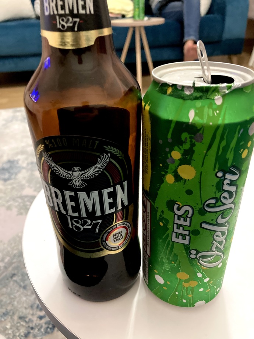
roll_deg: +3.4
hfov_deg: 49.7
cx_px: 127
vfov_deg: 63.4
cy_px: 170
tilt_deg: -31.1
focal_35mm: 28
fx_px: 274
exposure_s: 1/20
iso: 640
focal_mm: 3.99
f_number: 1.8
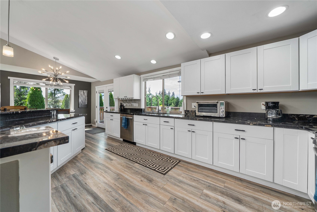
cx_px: 158
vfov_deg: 85.5
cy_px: 106
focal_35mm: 13
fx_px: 115
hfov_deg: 108.3
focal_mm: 13
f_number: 7.1
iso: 1000
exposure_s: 1/13
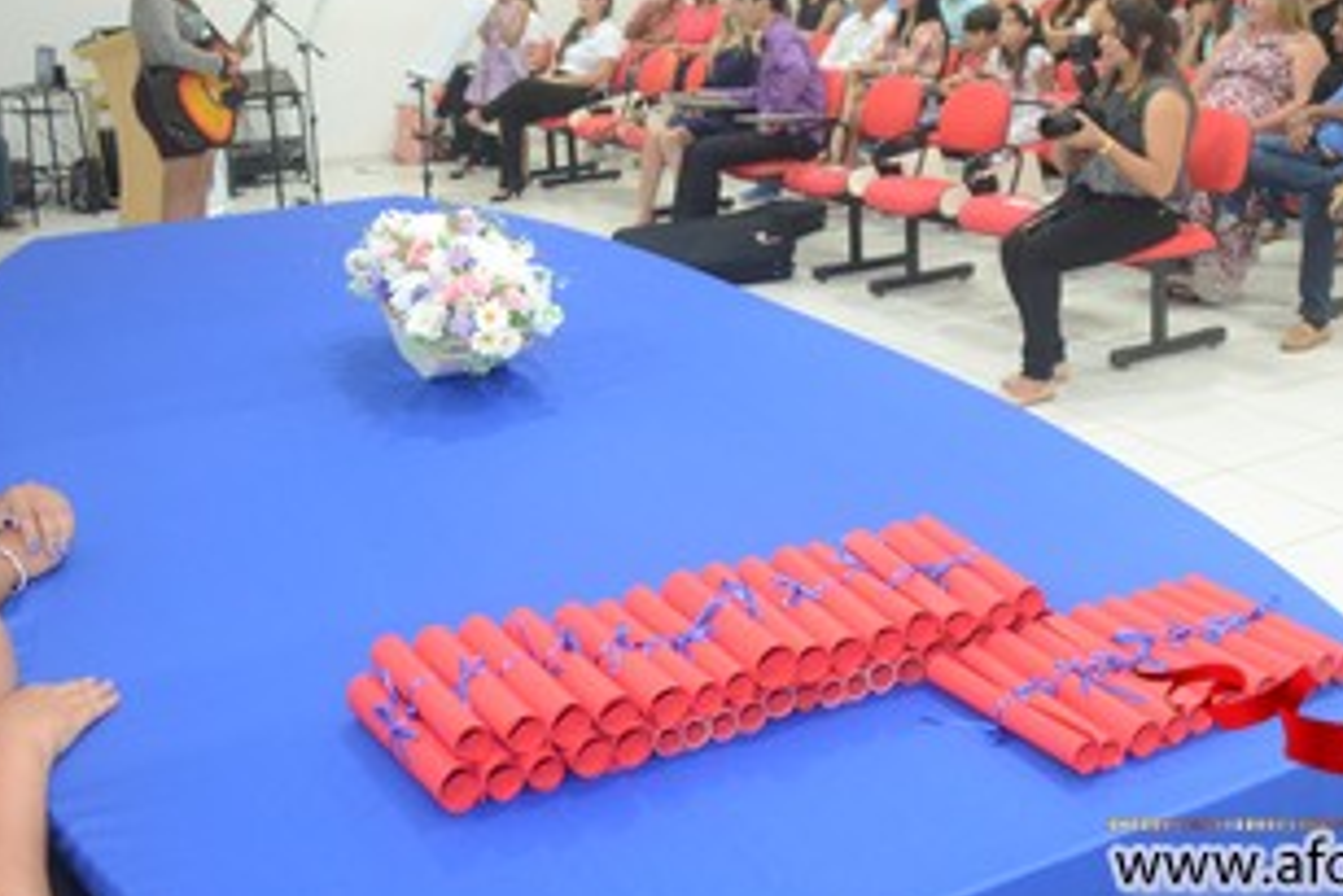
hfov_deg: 44.4
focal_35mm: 44
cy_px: 284
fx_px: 1642
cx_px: 744
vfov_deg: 30.3
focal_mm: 20
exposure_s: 1/80
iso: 1600
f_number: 3.5
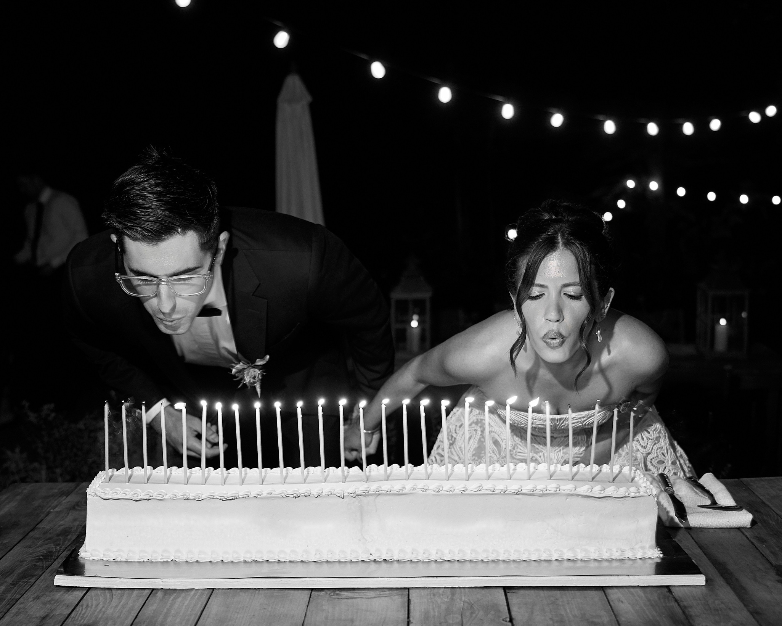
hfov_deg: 44.8
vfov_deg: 36.5
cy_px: 308
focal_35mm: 41
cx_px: 374
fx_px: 949
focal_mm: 35
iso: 1000
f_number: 2.8
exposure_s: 1/60
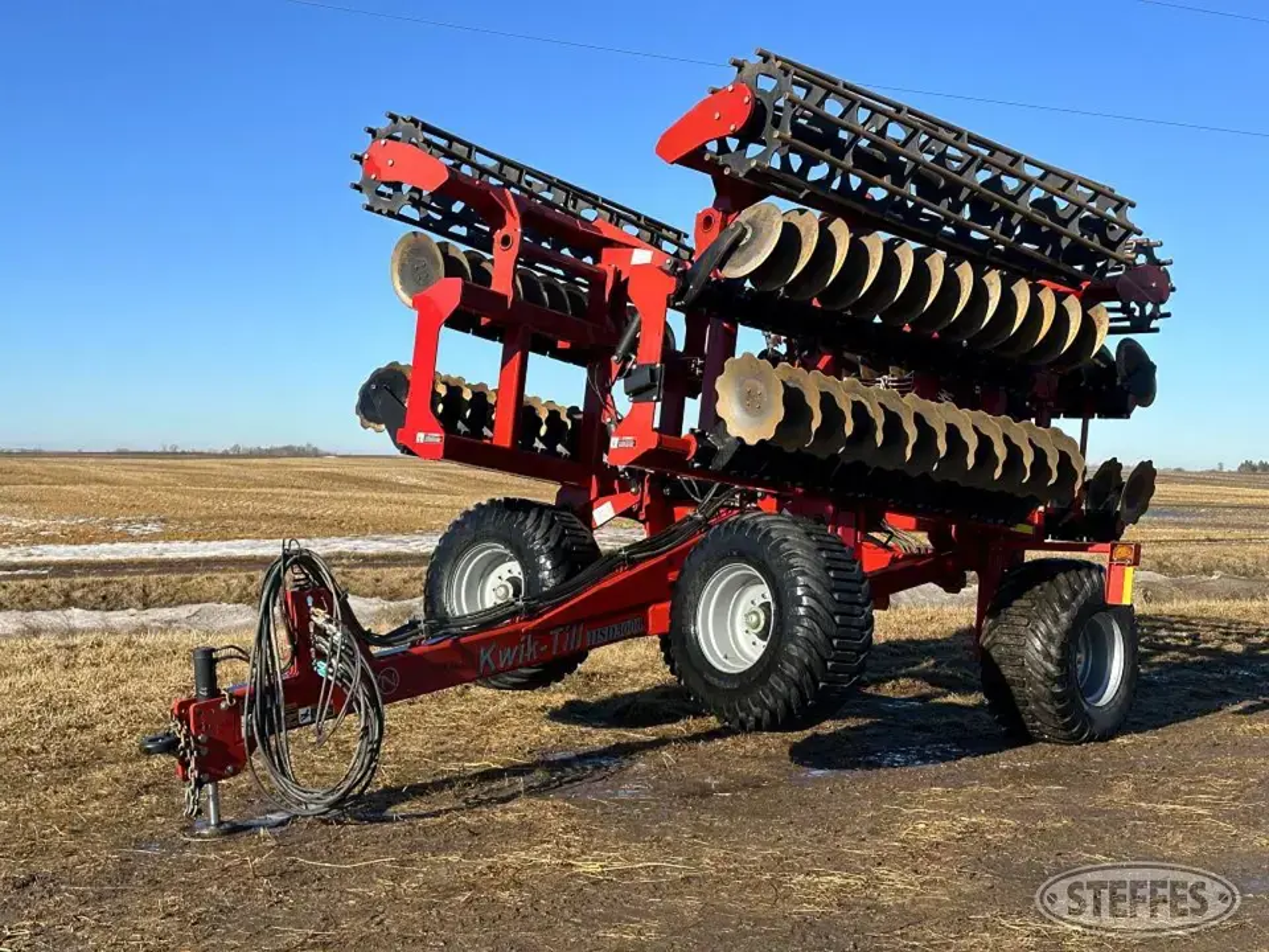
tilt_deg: -0.8
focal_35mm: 48
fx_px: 1760
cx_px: 634
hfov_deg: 39.7
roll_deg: +0.1
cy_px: 476
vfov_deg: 30.3
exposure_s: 1/2890
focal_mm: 6.86
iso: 64
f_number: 1.78
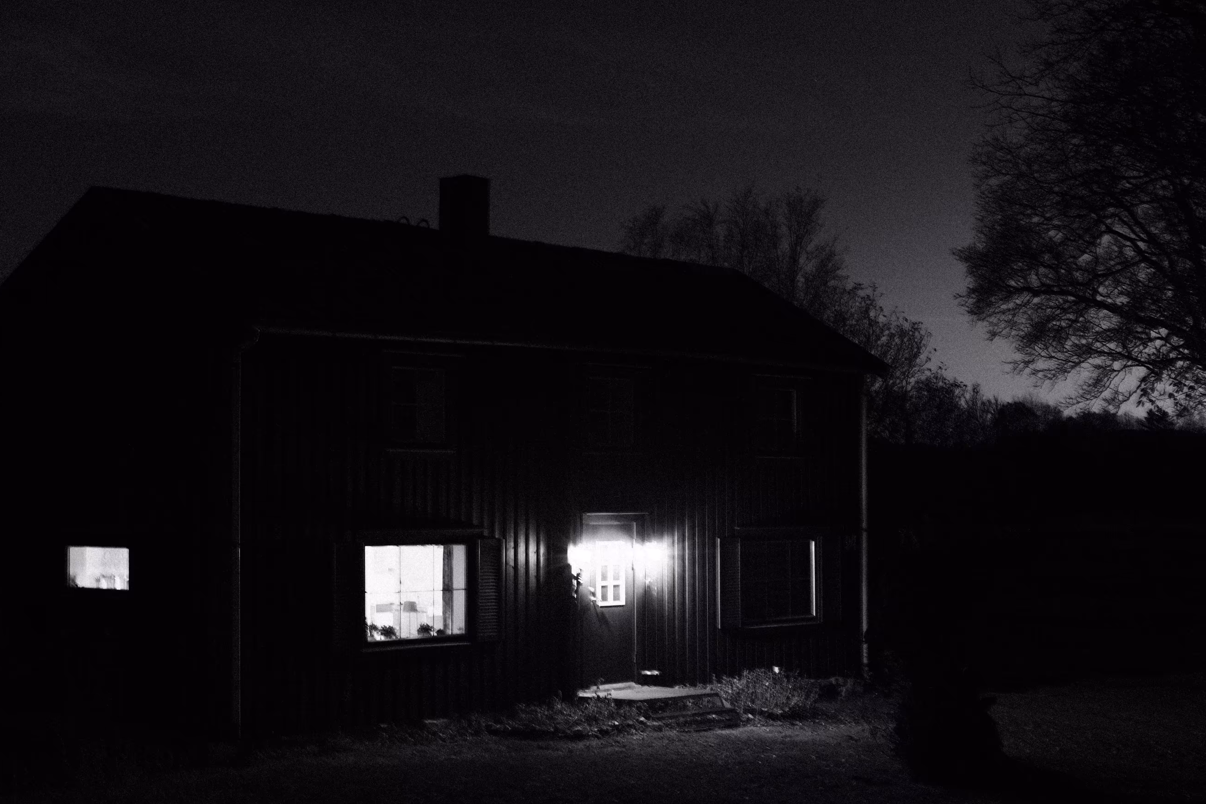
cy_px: 458
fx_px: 2110
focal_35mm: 63
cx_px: 542
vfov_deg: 21.6
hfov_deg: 31.9
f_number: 3.6
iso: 800
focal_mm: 35
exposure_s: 1
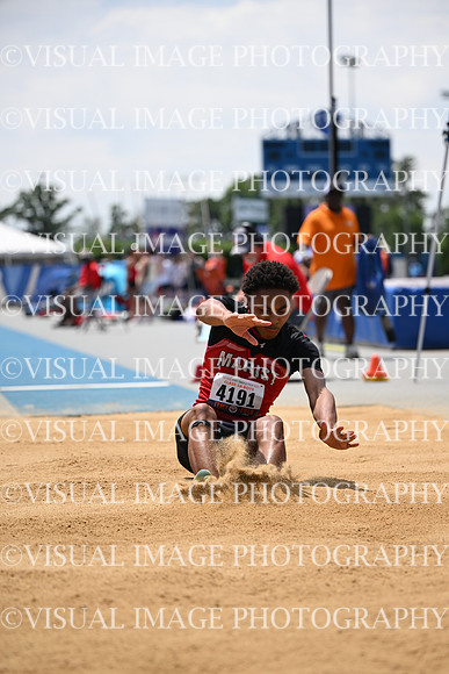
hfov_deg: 14.6
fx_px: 1757
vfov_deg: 21.7
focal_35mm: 94
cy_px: 337
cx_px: 224
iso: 250
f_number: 2.8
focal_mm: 94
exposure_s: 1/5000
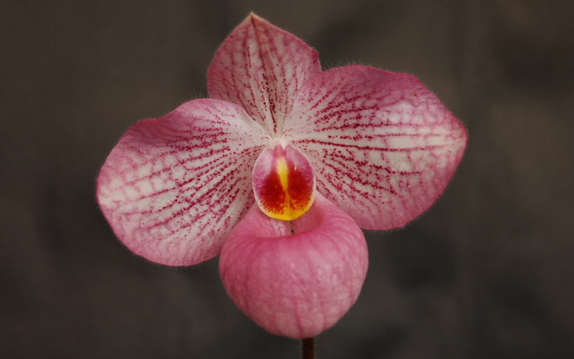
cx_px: 287
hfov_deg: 26.8
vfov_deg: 16.9
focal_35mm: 77
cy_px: 174
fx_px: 1204
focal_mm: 50
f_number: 5.6
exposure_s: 1/50
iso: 400
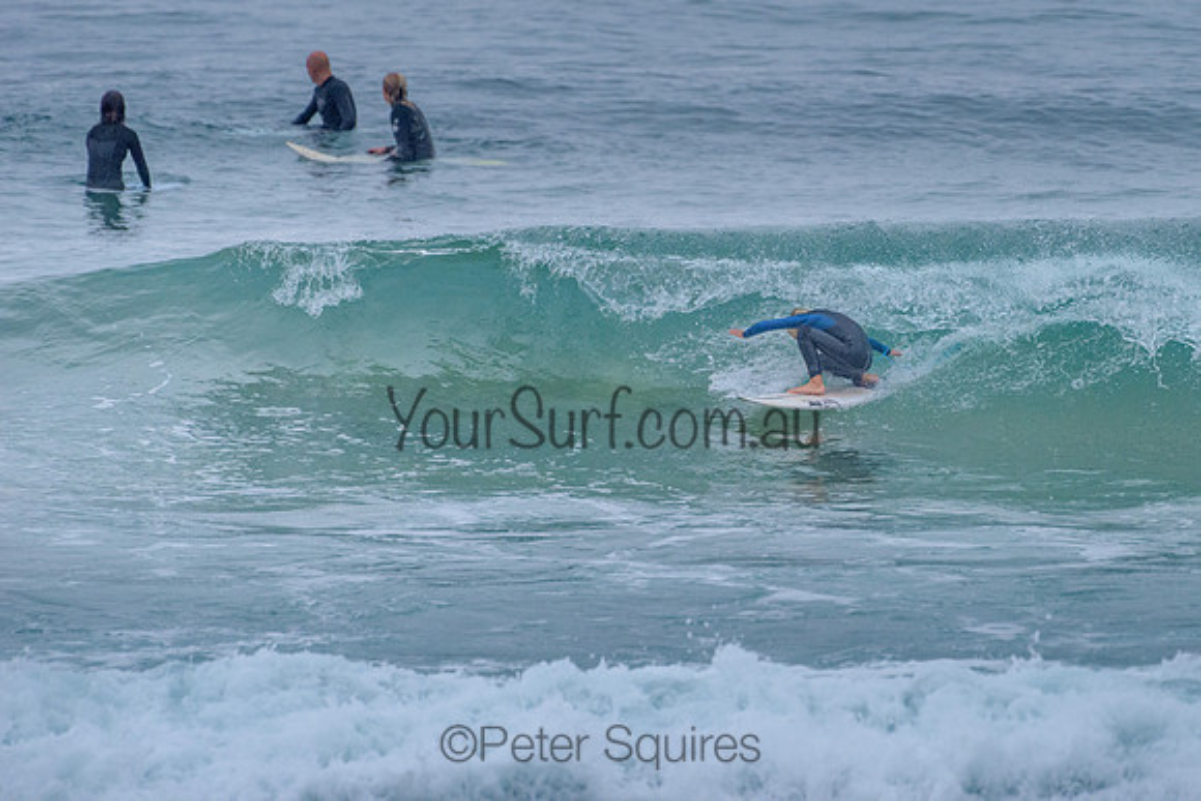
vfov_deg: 2.2
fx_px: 20449
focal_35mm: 613
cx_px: 736
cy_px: 310
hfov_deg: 3.4
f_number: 5.6
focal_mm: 500
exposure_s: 1/2000
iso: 2200
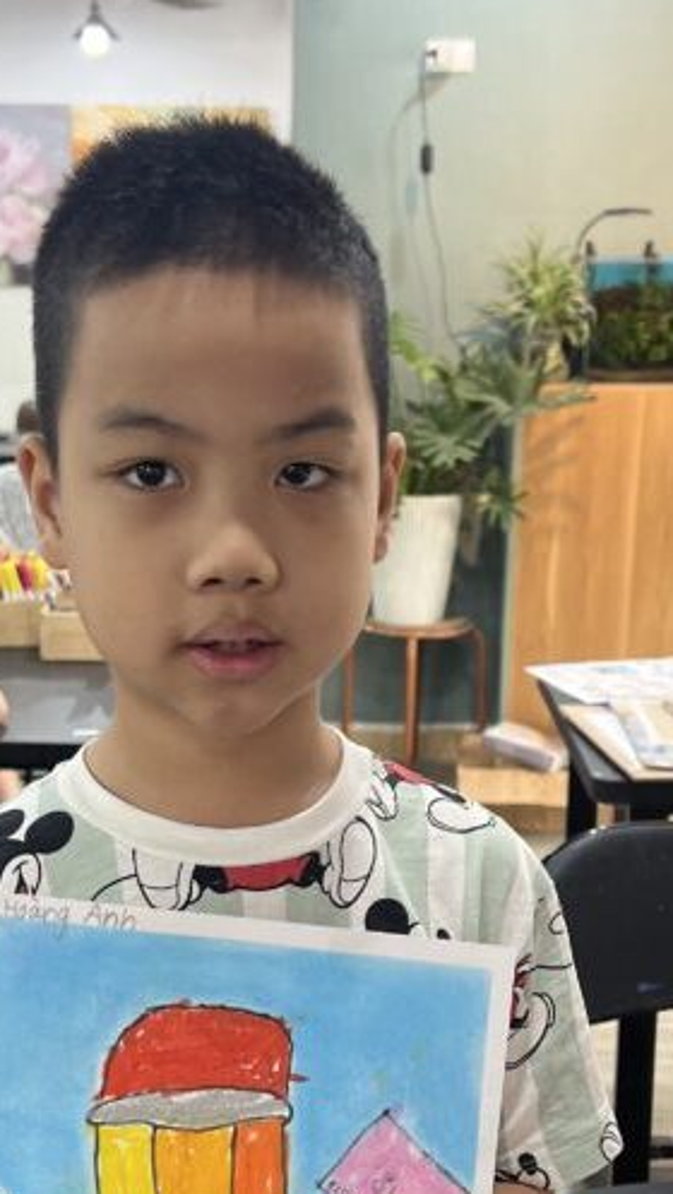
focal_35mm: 57
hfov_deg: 21.1
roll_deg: -0.4
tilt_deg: -17.5
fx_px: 1806
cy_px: 812
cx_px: 269
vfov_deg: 36.2
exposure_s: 1/100
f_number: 1.5
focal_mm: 5.7
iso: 100
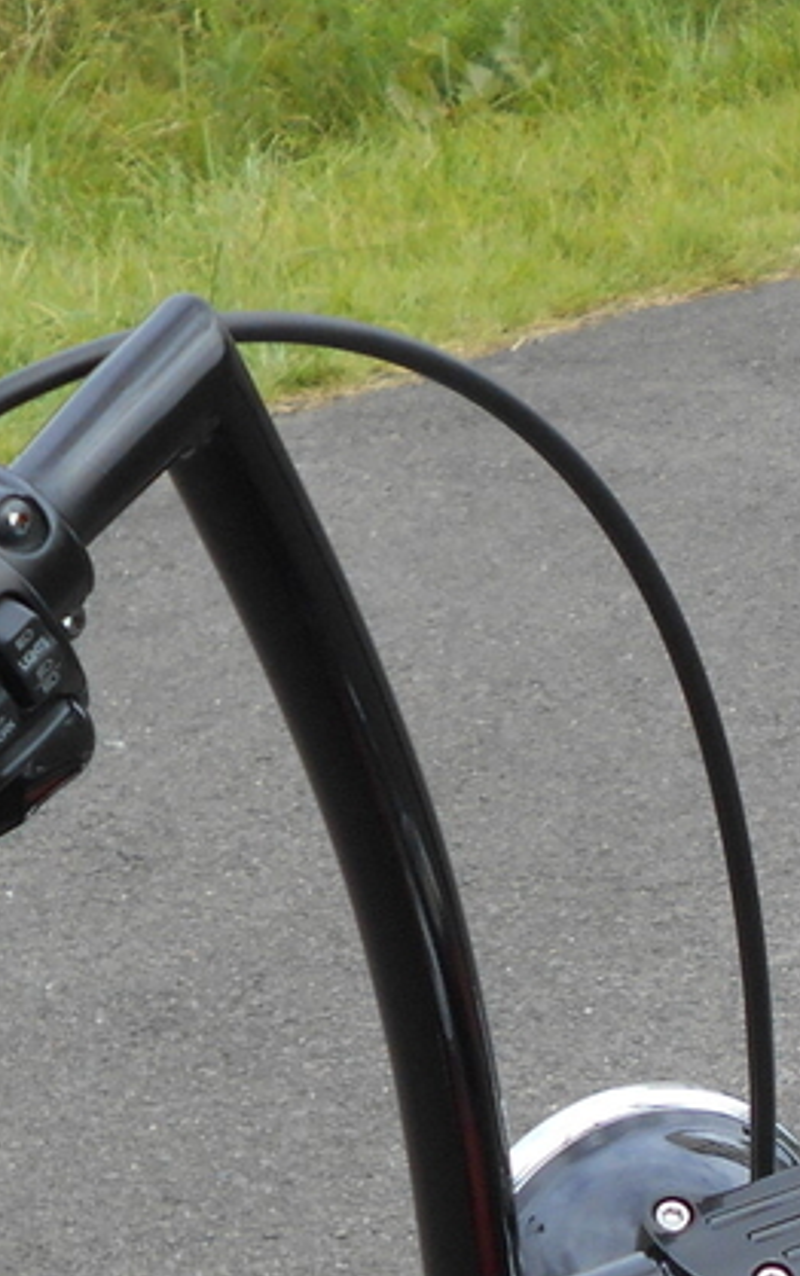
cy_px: 827
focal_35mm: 152
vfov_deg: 13.7
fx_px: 5291
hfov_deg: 8.6
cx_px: 849
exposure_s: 1/250
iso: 80
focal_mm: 8.8
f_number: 4.5
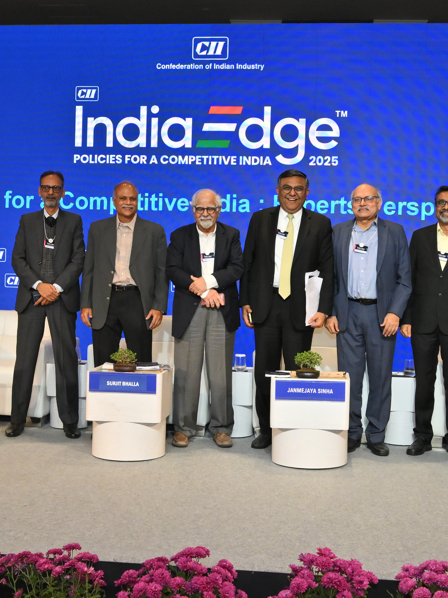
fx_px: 828
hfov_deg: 30.2
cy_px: 297
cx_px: 241
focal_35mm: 48
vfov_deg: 39.7
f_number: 9
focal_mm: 22
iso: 2000
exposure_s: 1/125
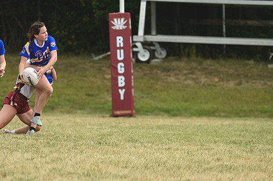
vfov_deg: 1.7
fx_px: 6081
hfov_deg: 2.6
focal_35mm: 803
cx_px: 115
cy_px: 81
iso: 320
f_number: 6
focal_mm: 450
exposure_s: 1/1000
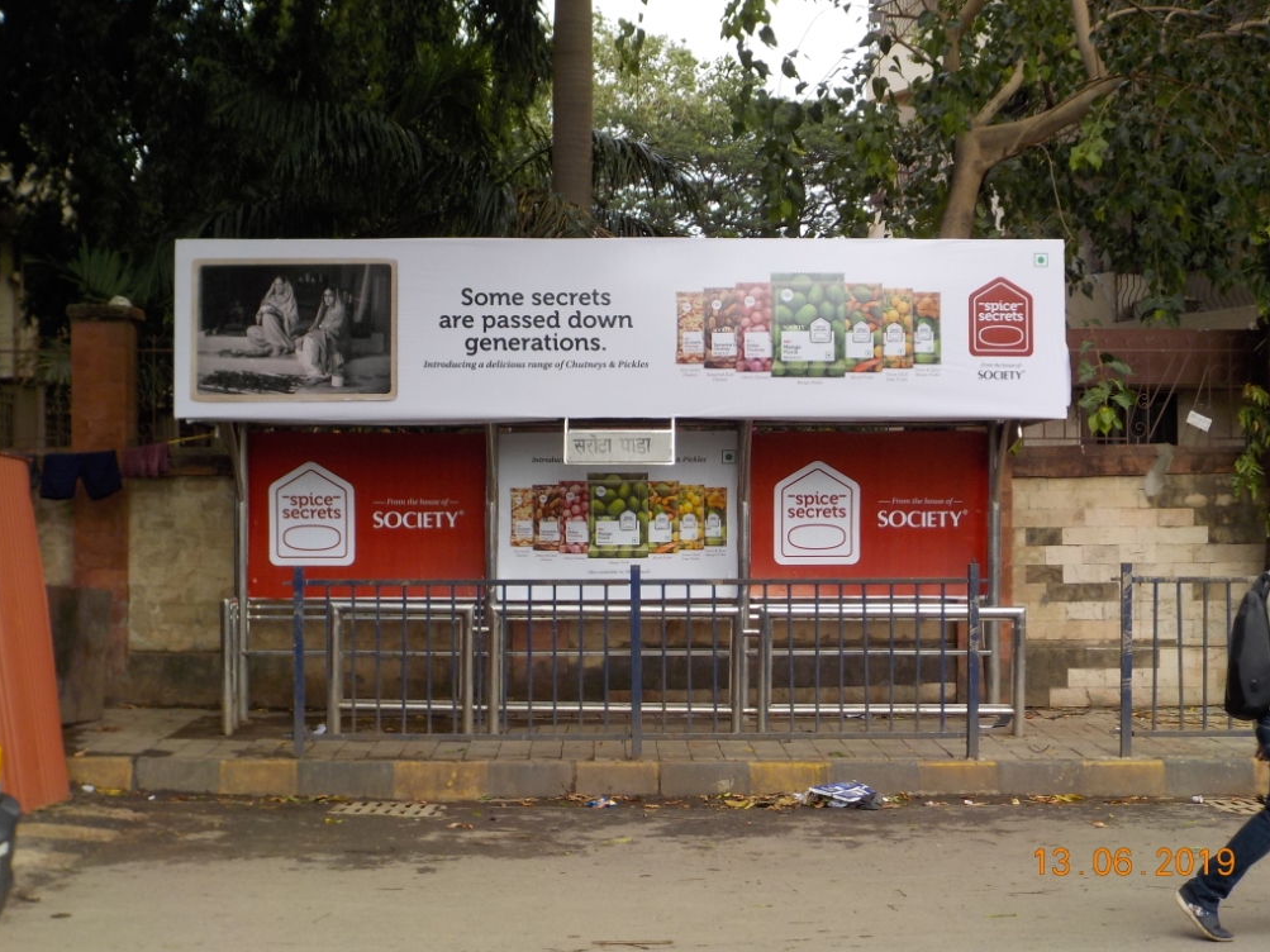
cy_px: 476
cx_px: 643
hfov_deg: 39.7
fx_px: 1761
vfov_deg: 30.3
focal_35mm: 48
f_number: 4.2
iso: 125
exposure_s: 1/200
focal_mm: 6.4
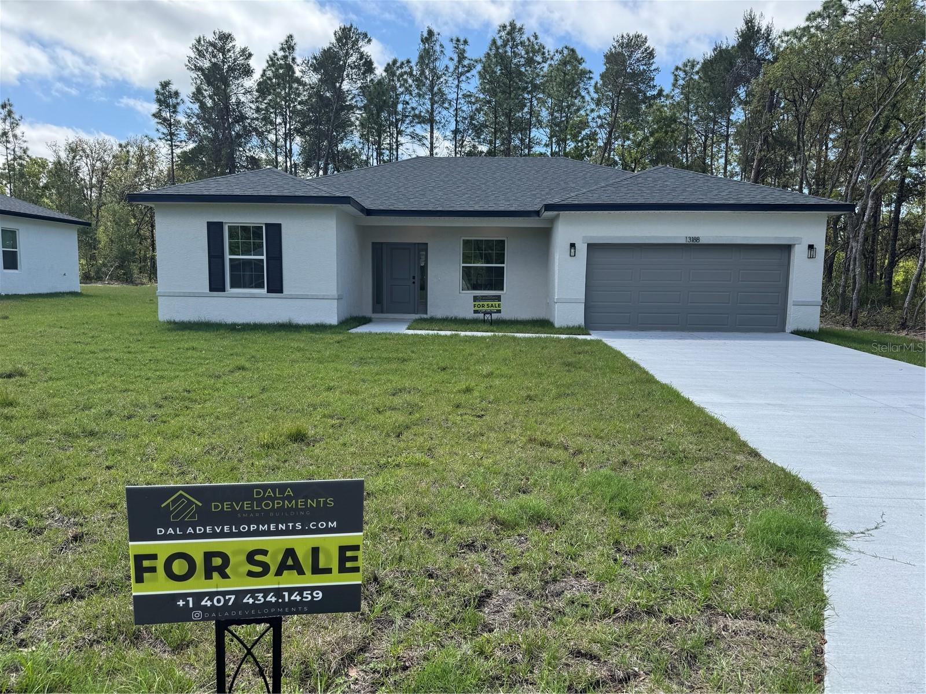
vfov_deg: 56.8
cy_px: 347
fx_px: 642
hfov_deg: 71.6
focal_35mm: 24
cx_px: 463
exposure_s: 1/2331
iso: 80
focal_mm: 6.76
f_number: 1.78
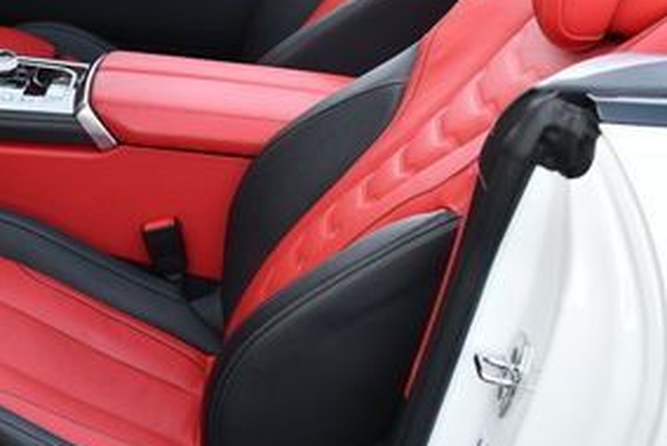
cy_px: 171
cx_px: 73
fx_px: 1502
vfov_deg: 16.9
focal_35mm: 81
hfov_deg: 24.4
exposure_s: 1/250
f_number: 3.5
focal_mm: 18
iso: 400
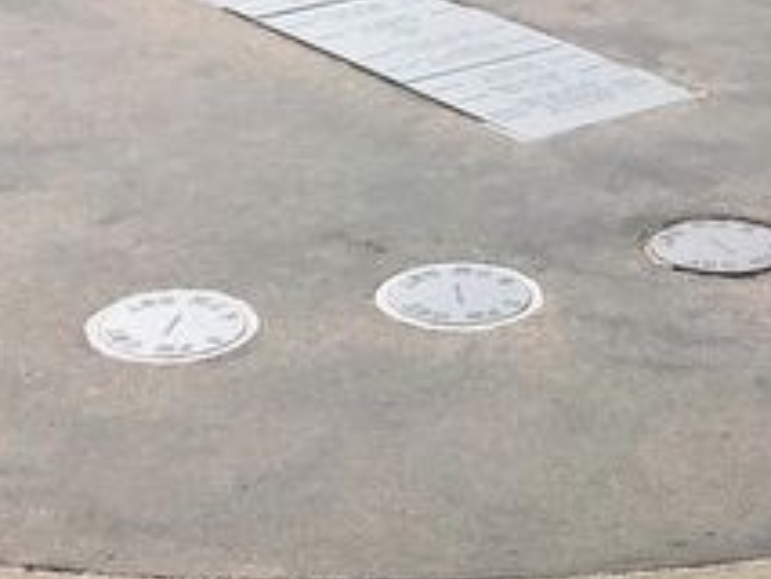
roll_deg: -0.6
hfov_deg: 18.7
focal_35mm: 105
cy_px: -80
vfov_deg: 13.8
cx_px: 402
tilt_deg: -14.2
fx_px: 2340
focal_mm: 3.99
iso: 20
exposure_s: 1/2128
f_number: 1.8
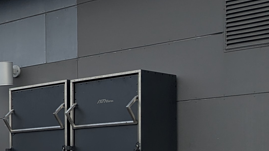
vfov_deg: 12.0
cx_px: -40
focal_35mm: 100
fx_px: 713
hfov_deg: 20.2
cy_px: 142
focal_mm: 6.81
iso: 48
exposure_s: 1/251
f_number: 1.85
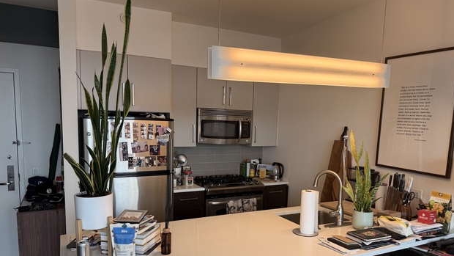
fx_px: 325
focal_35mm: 27
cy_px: 163
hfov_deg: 69.9
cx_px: 228
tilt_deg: -5.7
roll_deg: -1.6
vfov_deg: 42.5
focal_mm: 6.76
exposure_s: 1/223
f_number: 1.78
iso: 100
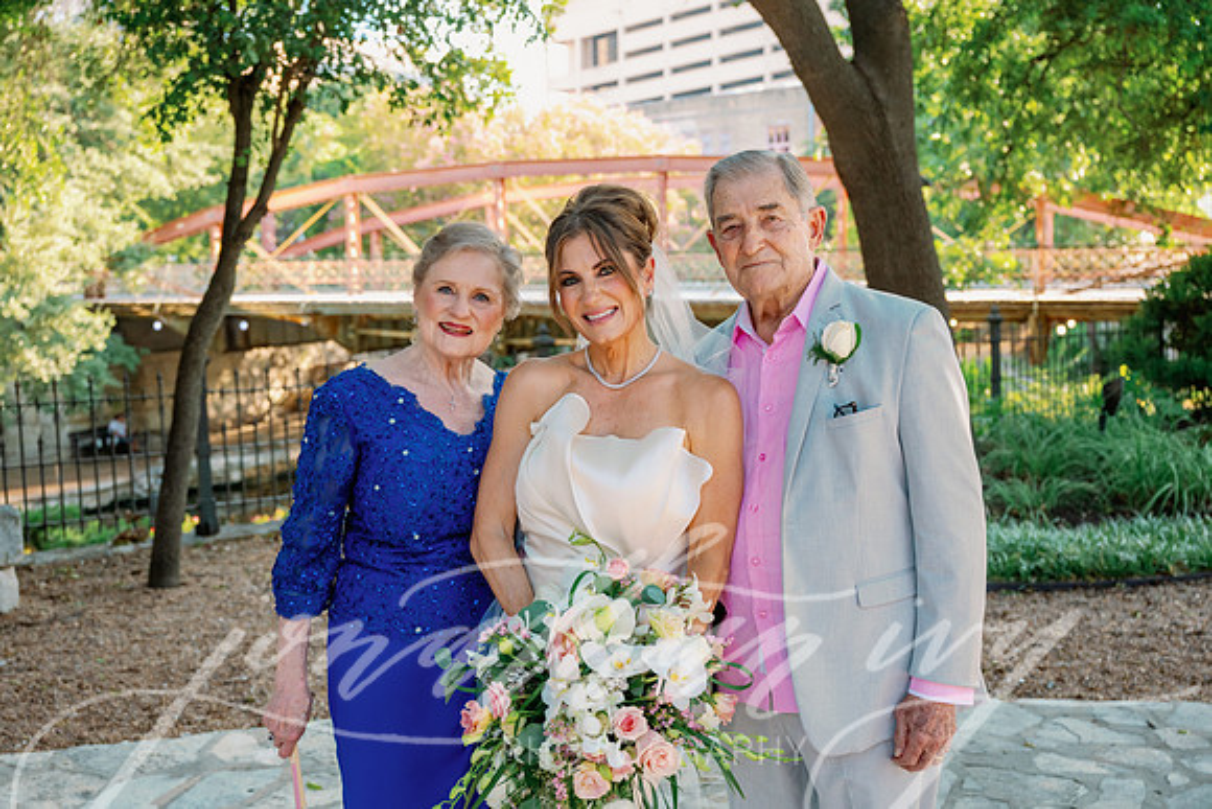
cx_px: 606
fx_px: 1246
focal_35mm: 37
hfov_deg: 51.9
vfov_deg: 36.0
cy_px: 404
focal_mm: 37
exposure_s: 1/320
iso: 500
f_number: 3.5
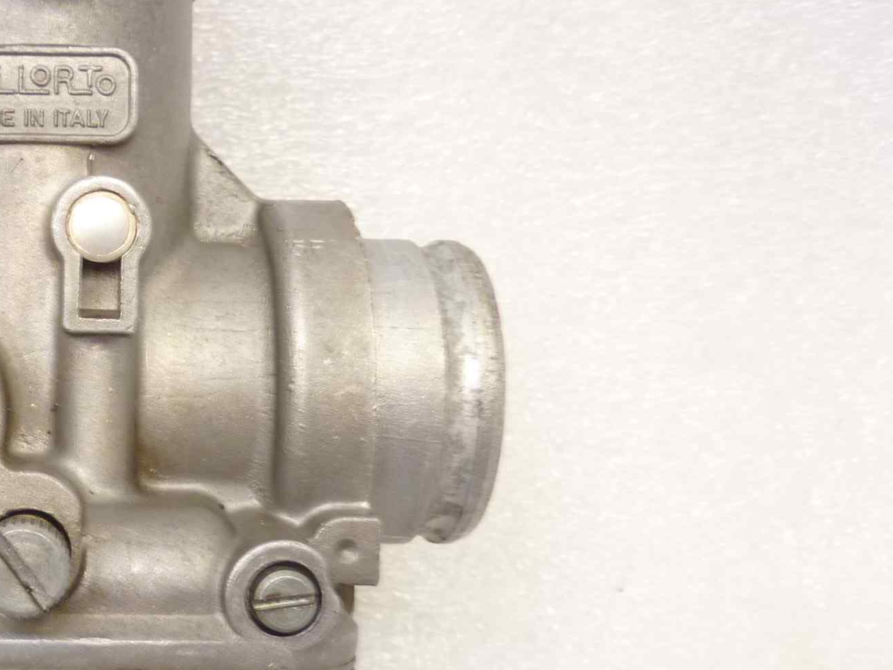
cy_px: 391
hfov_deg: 36.2
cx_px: 69
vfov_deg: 29.6
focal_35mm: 49
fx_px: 1264
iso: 80
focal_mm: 4.1
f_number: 3.3
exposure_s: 1/8
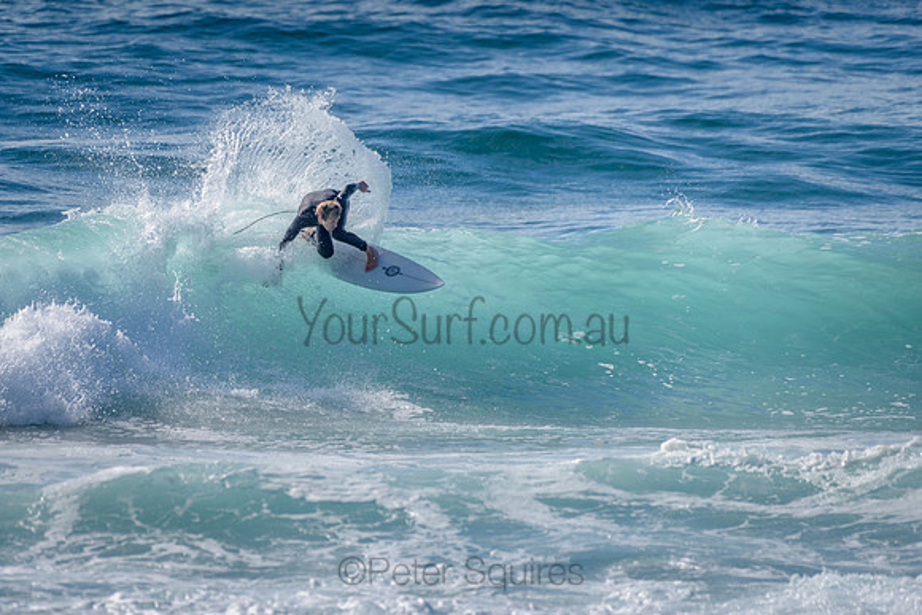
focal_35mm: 613
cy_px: 241
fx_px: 15707
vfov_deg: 2.2
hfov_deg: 3.4
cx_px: 357
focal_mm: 500
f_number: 5.6
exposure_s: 1/2000
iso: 125
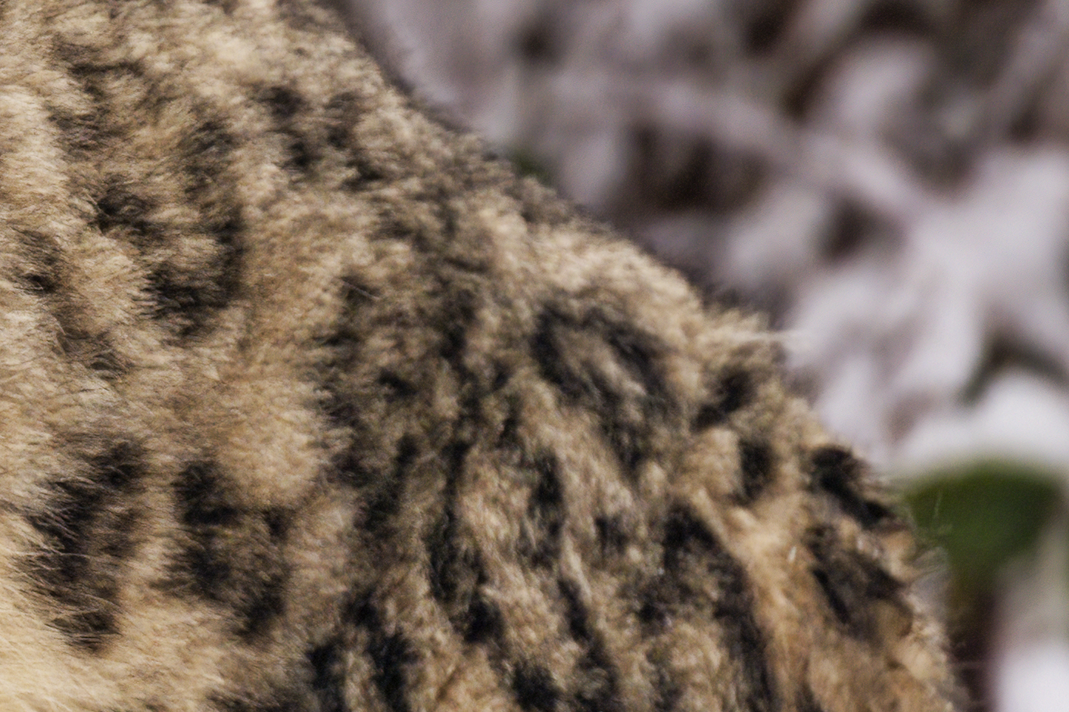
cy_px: 195
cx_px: -453
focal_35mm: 2209
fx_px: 65583
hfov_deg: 0.9
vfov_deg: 0.6
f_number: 5.6
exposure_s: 1/800
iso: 1000
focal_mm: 560
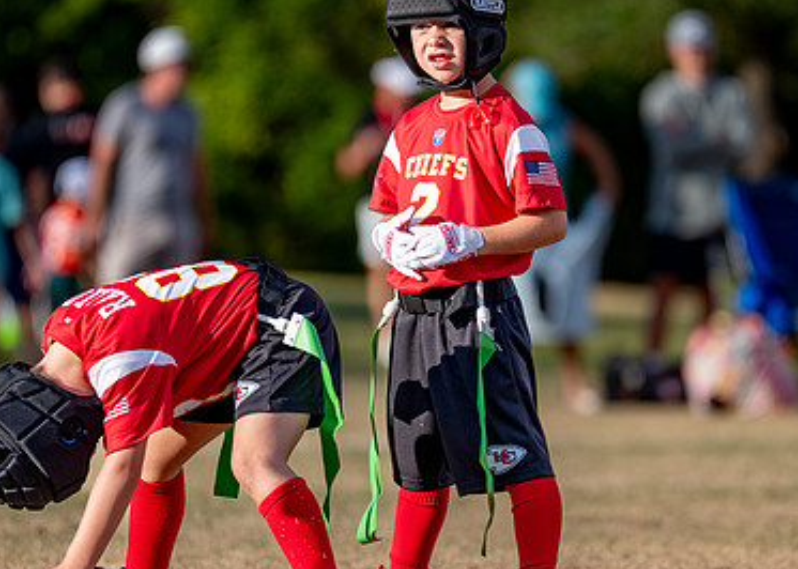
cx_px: 468
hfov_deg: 4.6
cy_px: 281
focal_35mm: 435
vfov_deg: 3.3
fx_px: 9853
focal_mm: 200
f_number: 2.8
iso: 250
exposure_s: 1/4000
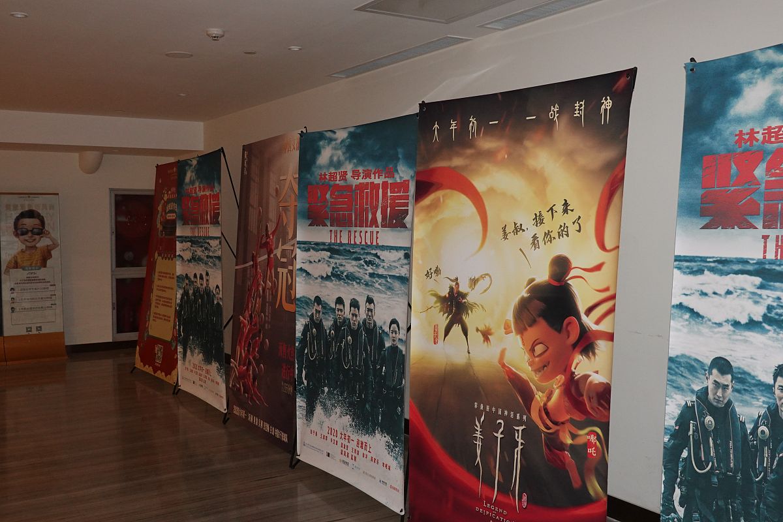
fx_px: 805
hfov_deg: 51.9
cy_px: 261
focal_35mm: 37
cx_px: 392
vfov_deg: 35.9
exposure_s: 1/40
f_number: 3.5
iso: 800
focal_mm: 13.84
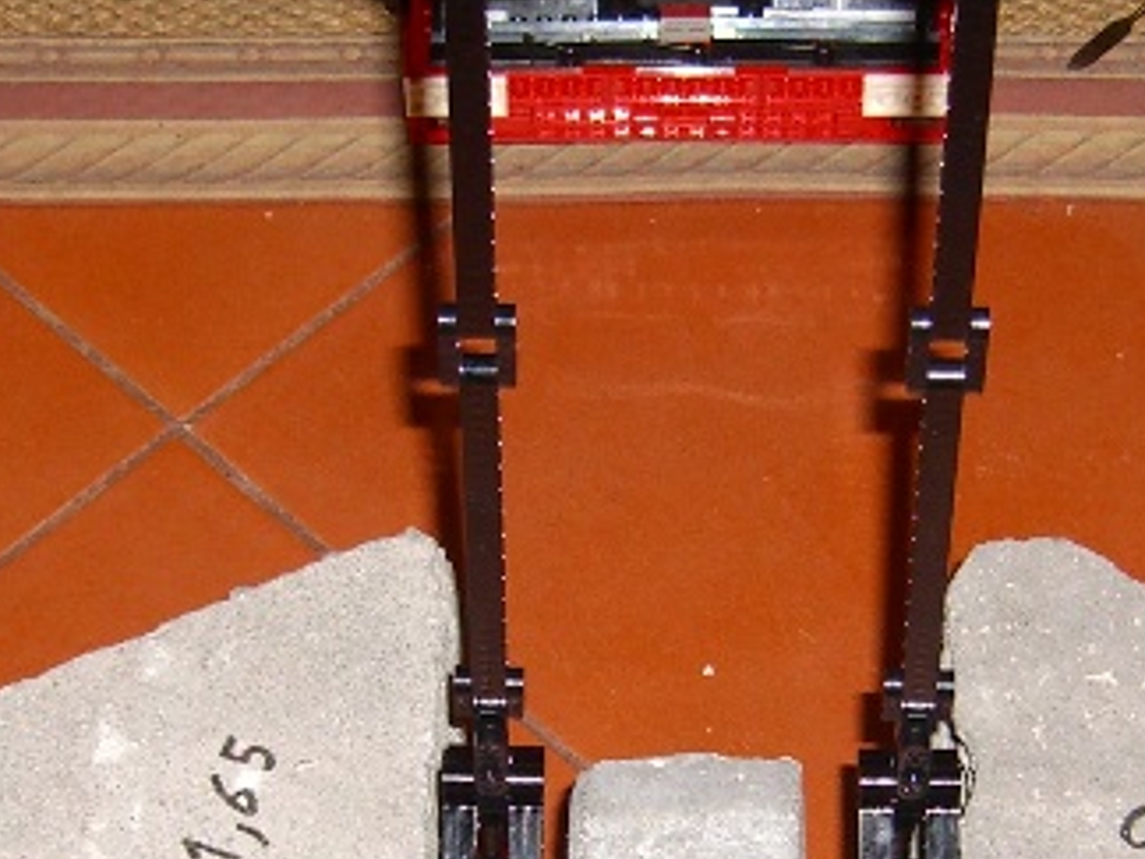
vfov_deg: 12.2
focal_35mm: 120
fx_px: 3969
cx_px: 622
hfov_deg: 16.4
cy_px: 852
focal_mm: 7.9
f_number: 2.8
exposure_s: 1/60
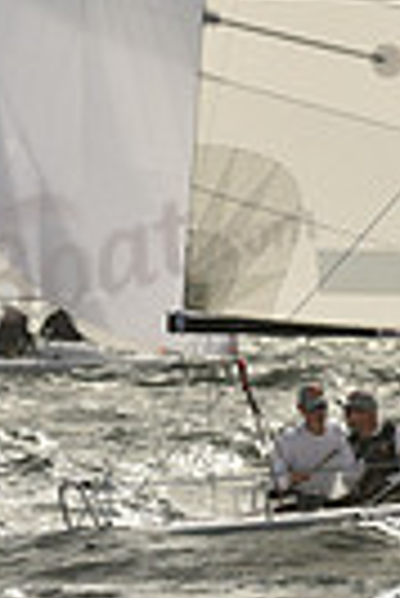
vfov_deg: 2.4
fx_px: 14495
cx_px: 551
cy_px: -463
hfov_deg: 1.6
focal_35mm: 872
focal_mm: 200
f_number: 10
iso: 320
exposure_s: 1/1600
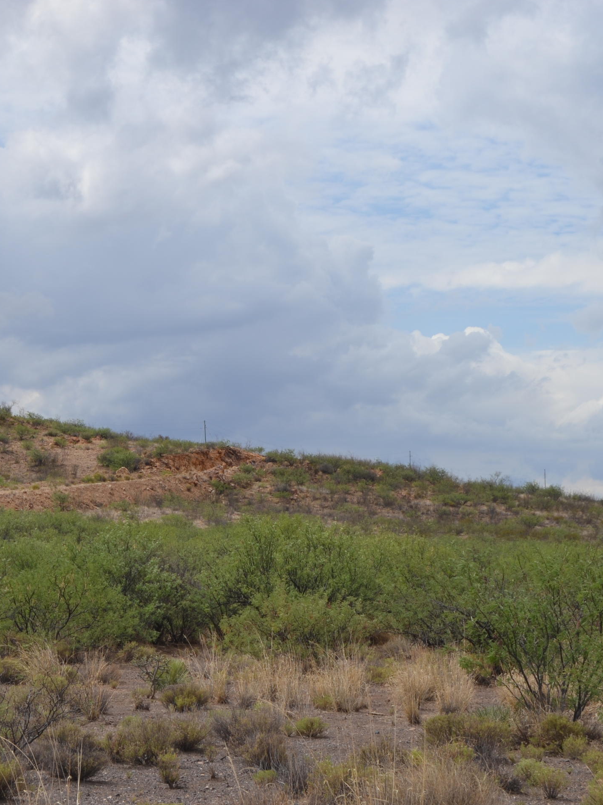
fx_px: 2114
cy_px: 411
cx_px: 81
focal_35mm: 91
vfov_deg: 21.5
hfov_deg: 16.1
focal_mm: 40
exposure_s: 1/320
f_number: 9
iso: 100
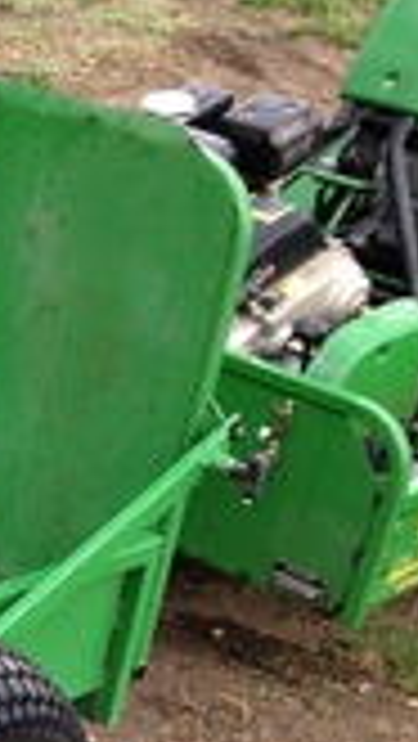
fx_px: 2479
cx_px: -787
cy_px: 791
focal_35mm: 126
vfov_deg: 16.6
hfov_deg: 8.3
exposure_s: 1/130
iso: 50
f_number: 2.4
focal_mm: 4.28
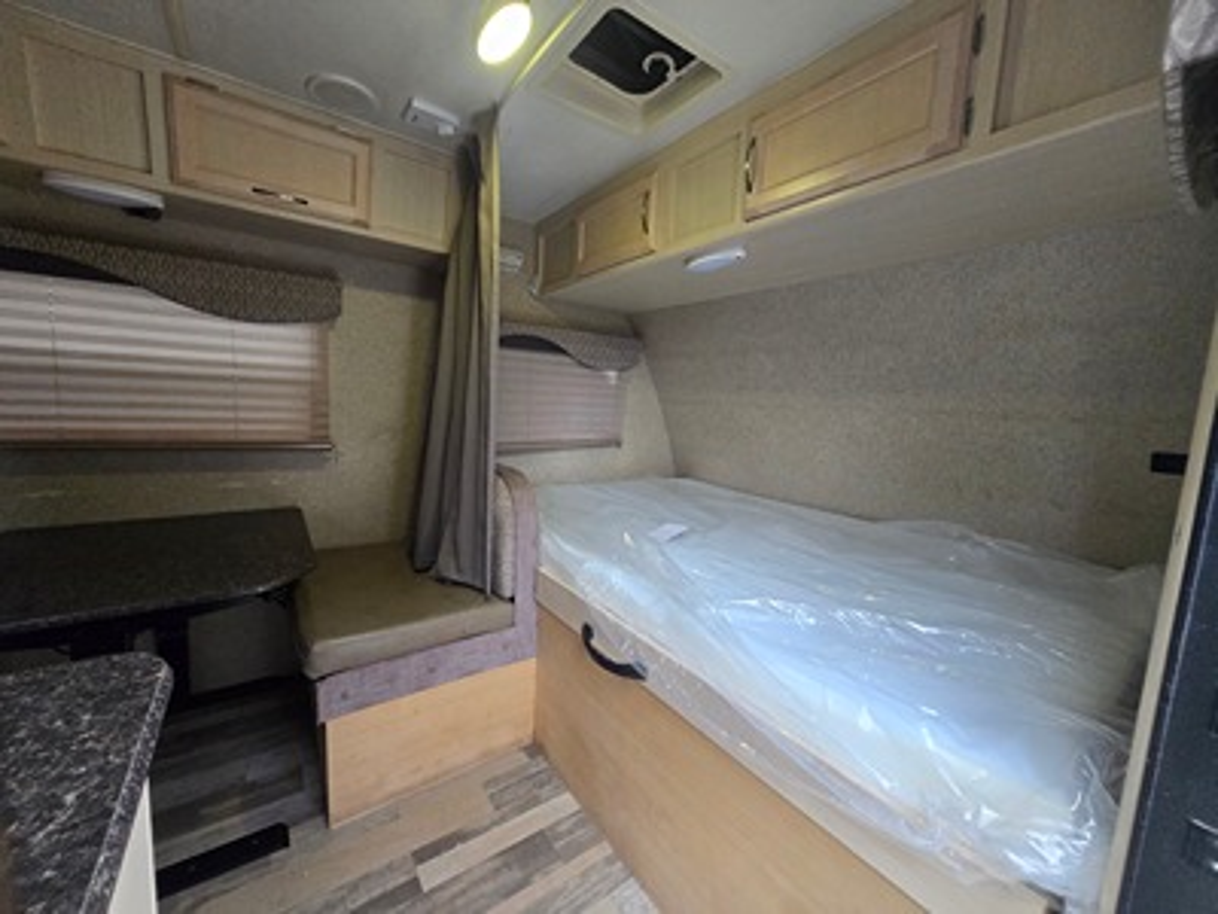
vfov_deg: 89.9
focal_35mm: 13
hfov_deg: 106.2
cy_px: 457
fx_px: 457
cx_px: 609
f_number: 2.2
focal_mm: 1.7
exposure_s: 1/60
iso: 320
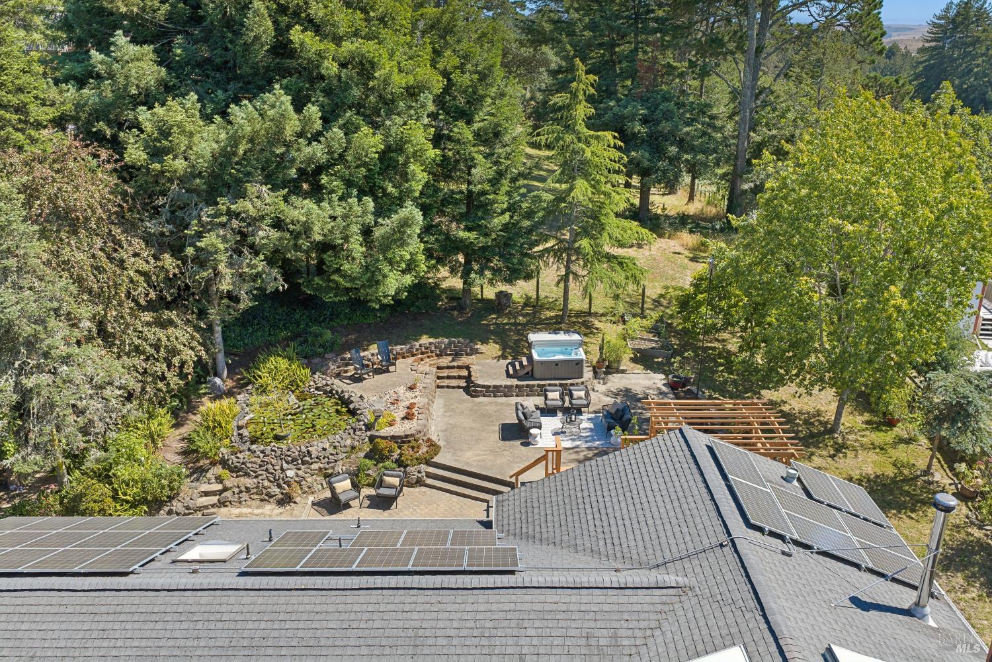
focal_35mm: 28
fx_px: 771
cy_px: 331
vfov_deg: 46.4
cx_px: 496
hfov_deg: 65.5
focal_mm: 14.4
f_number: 2.8
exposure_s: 1/1250
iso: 320
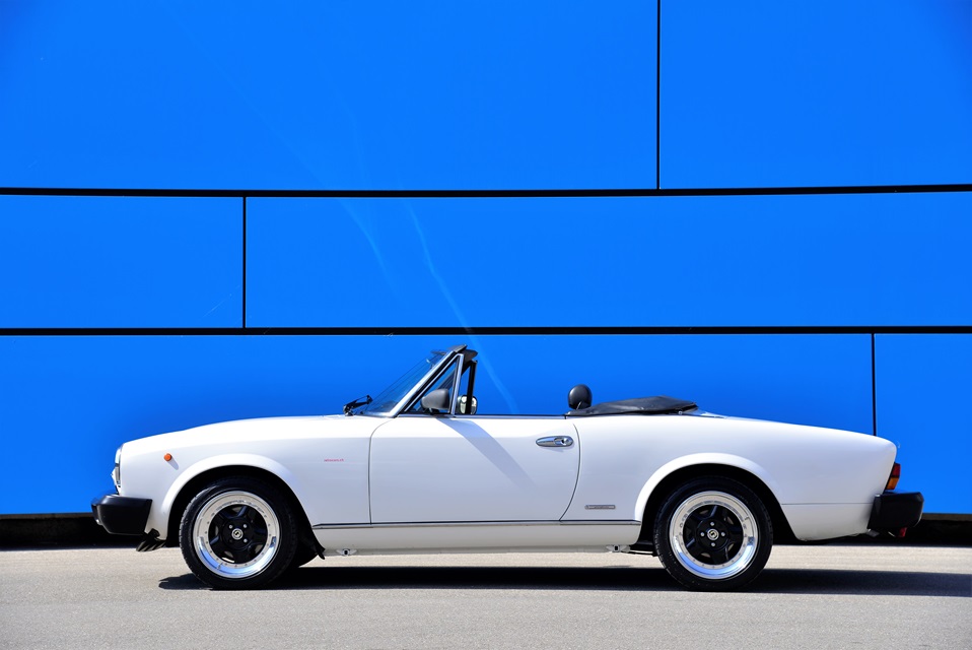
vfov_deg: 17.5
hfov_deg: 26.0
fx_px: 2107
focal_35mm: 78
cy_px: 325
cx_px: 486
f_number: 7.1
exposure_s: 1/320
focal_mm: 78
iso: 160
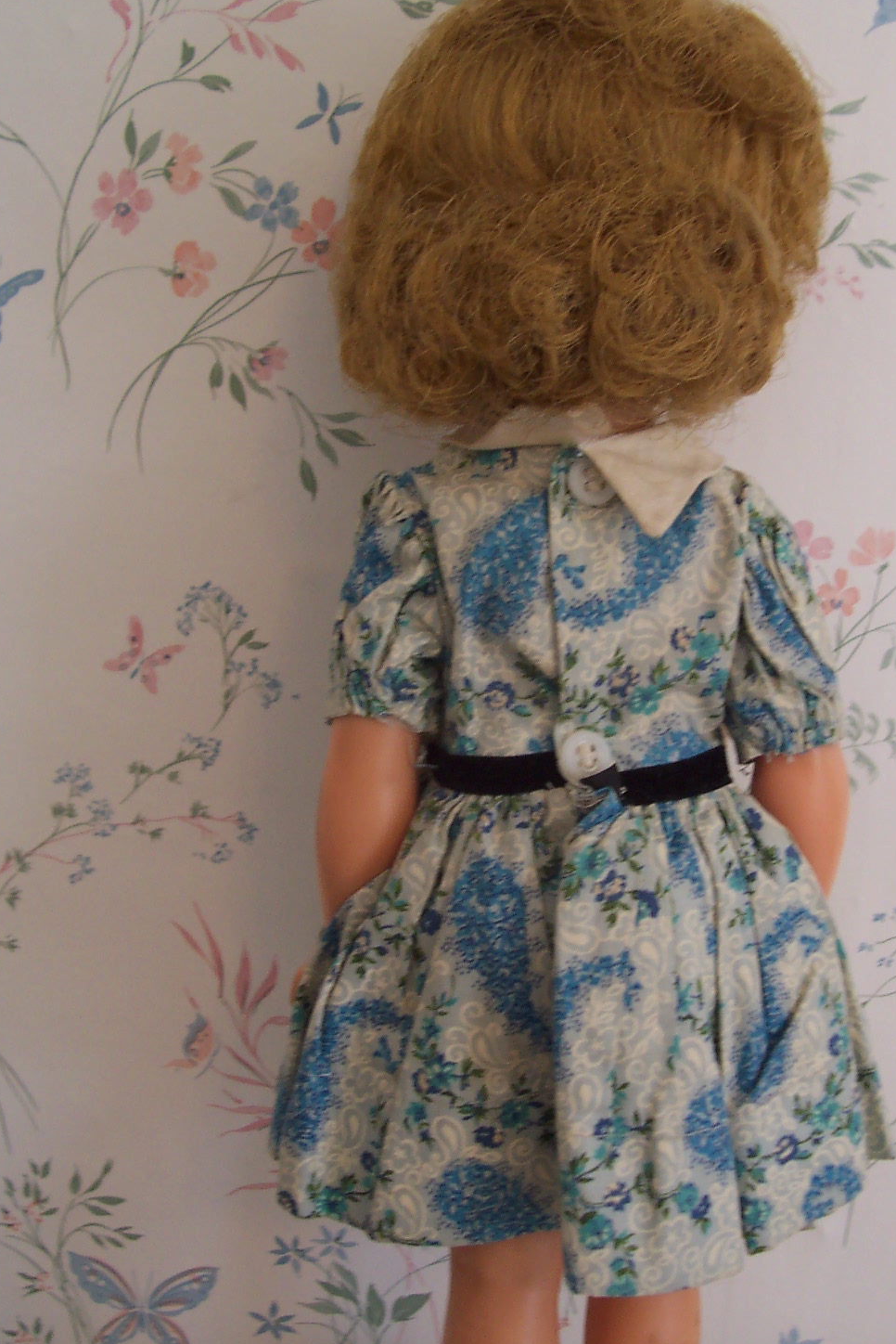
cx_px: 518
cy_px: 674
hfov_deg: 30.5
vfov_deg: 44.5
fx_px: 1642
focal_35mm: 44
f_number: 2.8
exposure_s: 1/45
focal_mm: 5.6
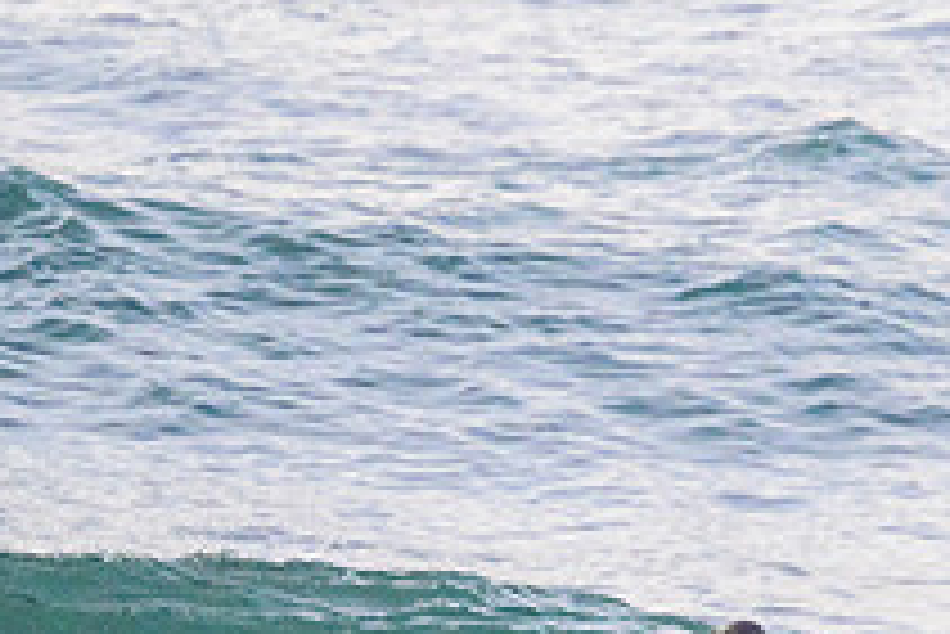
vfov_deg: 0.8
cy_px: 744
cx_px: 864
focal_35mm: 1757
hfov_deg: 1.2
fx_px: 46395
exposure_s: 1/1600
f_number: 11
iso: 3200
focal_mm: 640
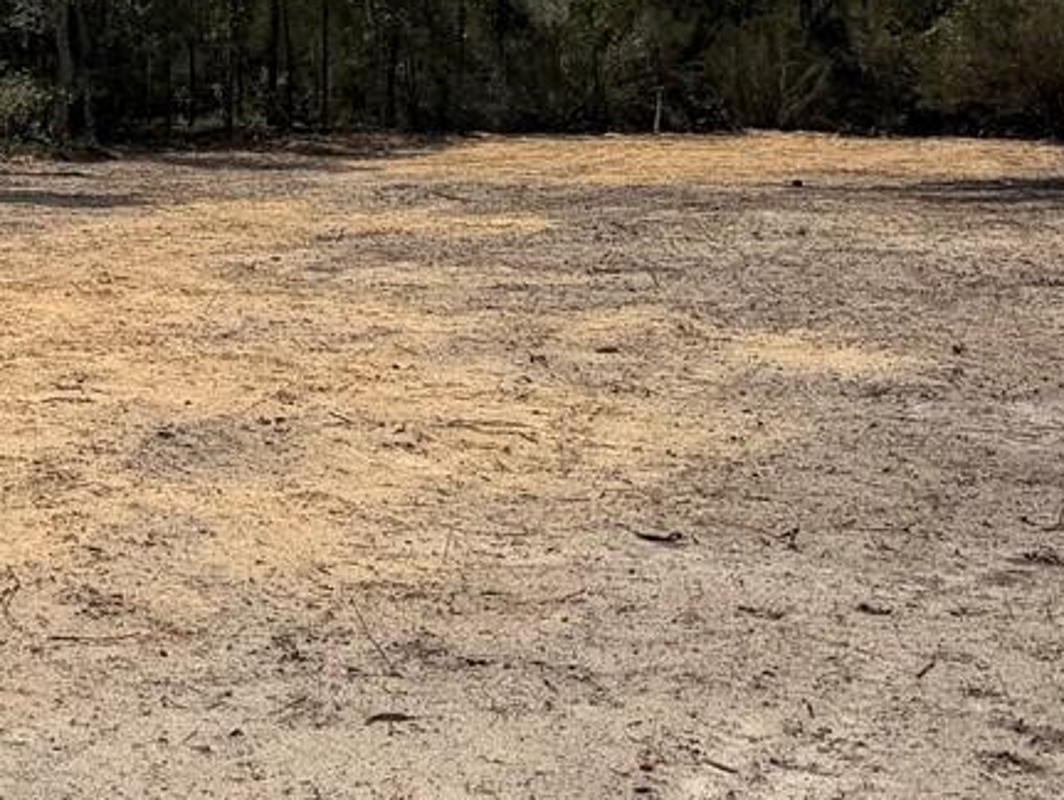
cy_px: -91
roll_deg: -0.4
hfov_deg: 19.1
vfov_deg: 16.1
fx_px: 2738
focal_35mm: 89
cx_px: -560
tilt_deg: +2.8
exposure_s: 1/11905
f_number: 1.78
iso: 100
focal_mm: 6.76
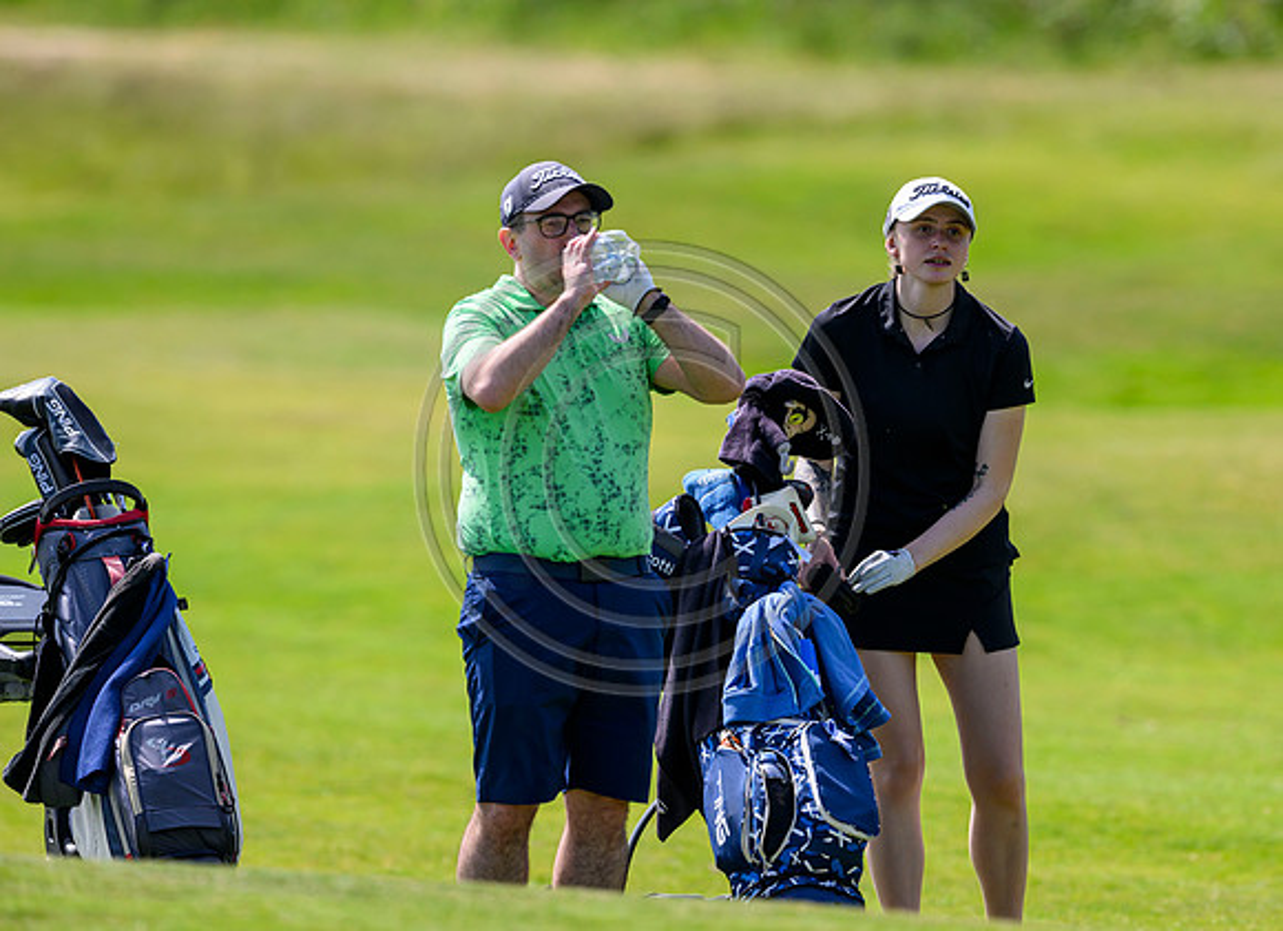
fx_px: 17627
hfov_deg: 4.2
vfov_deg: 3.0
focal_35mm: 481
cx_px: 794
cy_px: 403
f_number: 4
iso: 500
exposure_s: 1/4000
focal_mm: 400
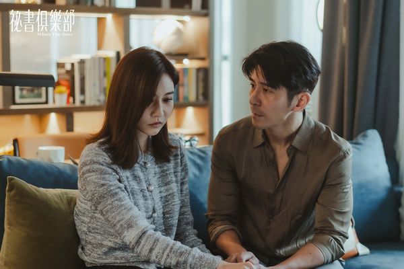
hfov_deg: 16.1
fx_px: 1425
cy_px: 134
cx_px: 202
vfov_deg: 10.8
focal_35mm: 127
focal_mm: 85
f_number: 2.2
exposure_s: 1/800
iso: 160
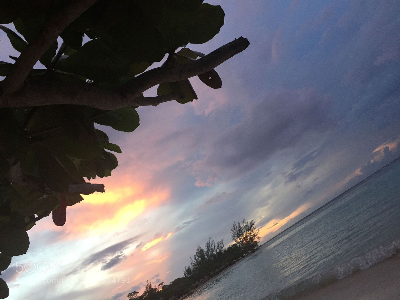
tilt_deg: +19.0
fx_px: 335
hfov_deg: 61.7
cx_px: 200
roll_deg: +32.5
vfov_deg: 48.2
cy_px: 150
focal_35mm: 29
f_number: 2.2
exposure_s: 1/33
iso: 64
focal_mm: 4.15
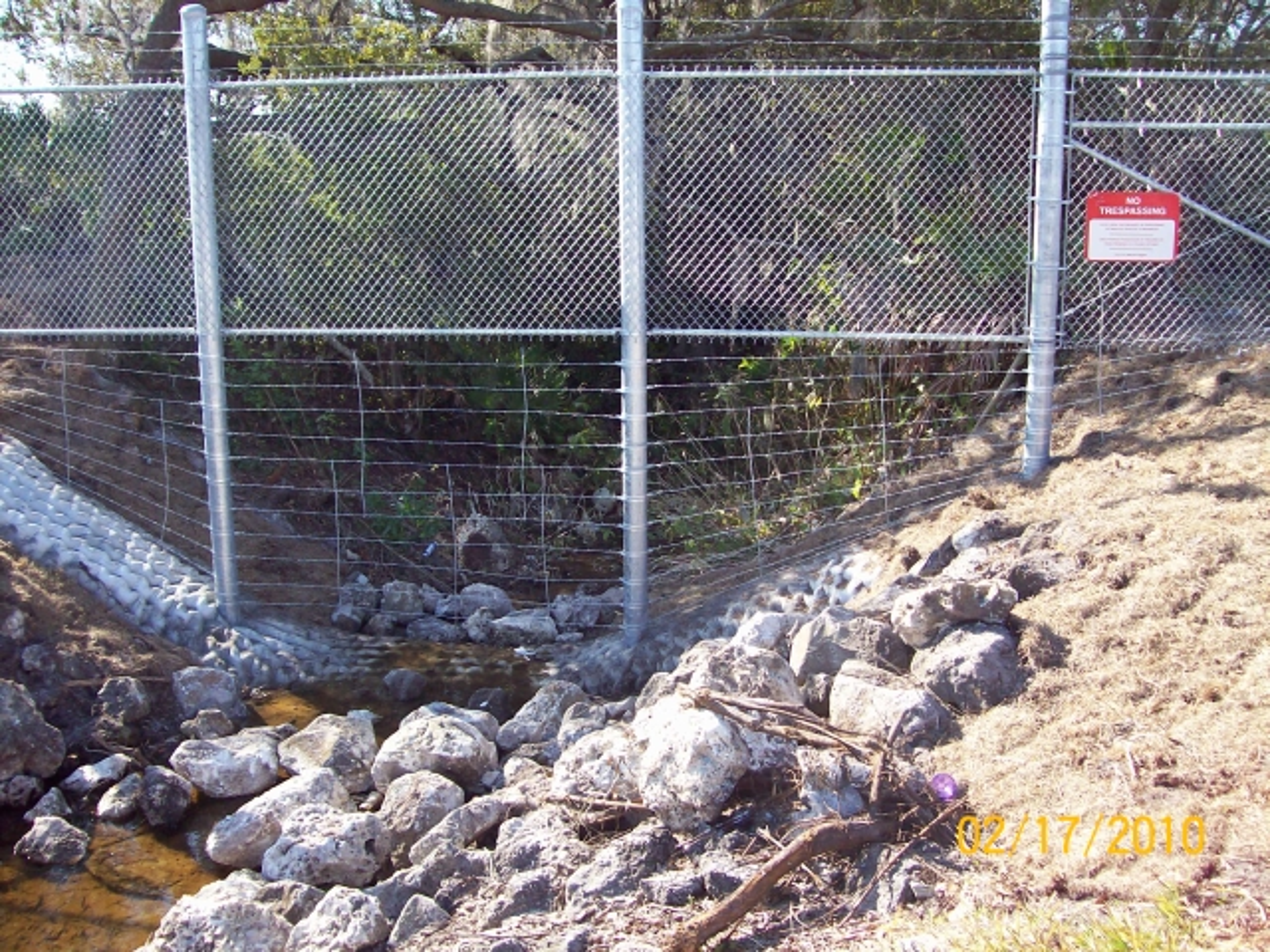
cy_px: 476
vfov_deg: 39.7
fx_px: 1321
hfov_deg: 51.4
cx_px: 635
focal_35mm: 36
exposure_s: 1/374
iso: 80
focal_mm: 6
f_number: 2.7
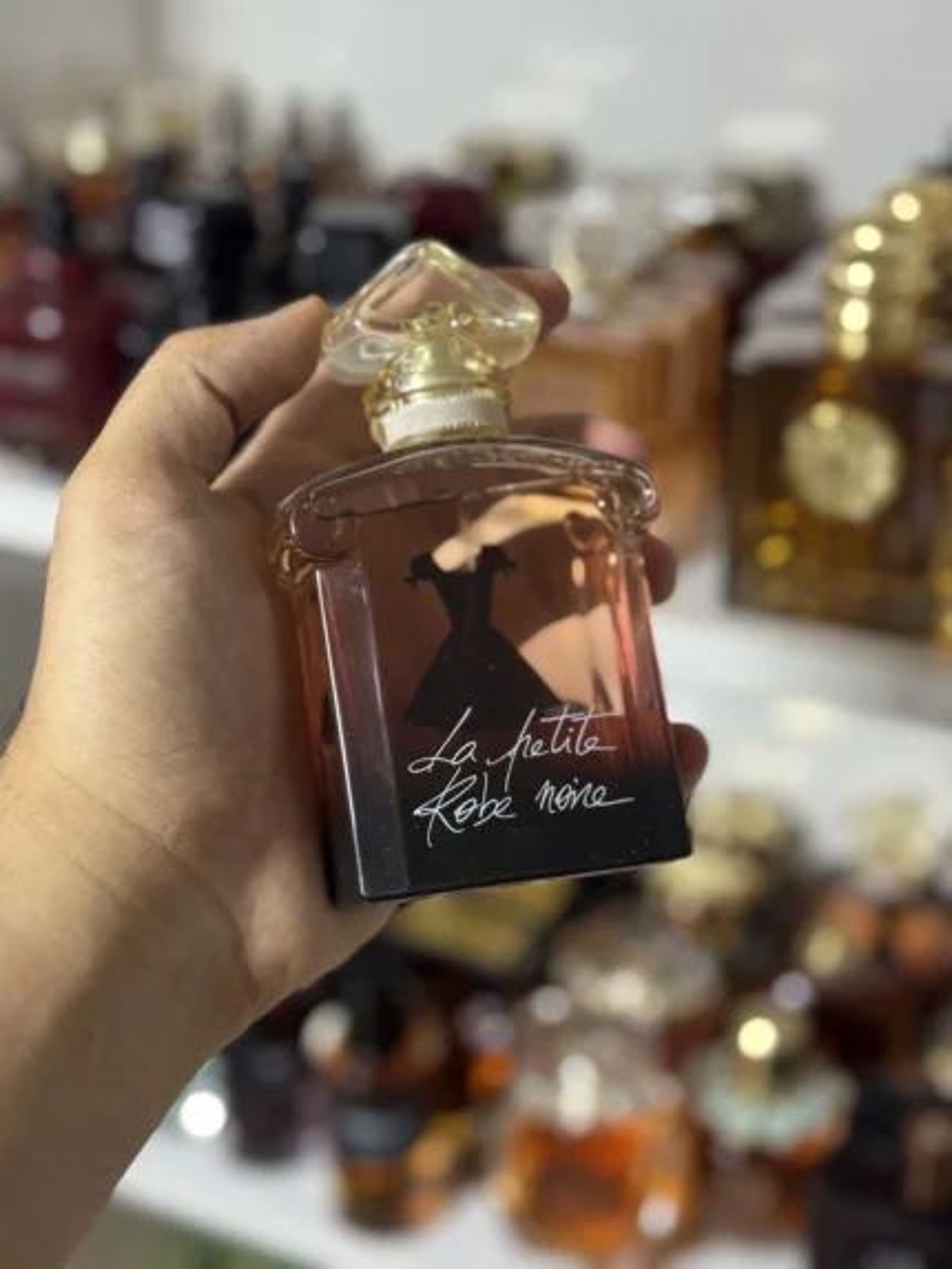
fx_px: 1759
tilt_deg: -26.0
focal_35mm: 48
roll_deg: +0.0
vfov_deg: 39.6
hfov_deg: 30.3
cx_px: 476
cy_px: 634
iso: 200
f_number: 1.78
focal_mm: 6.76
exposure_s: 1/33
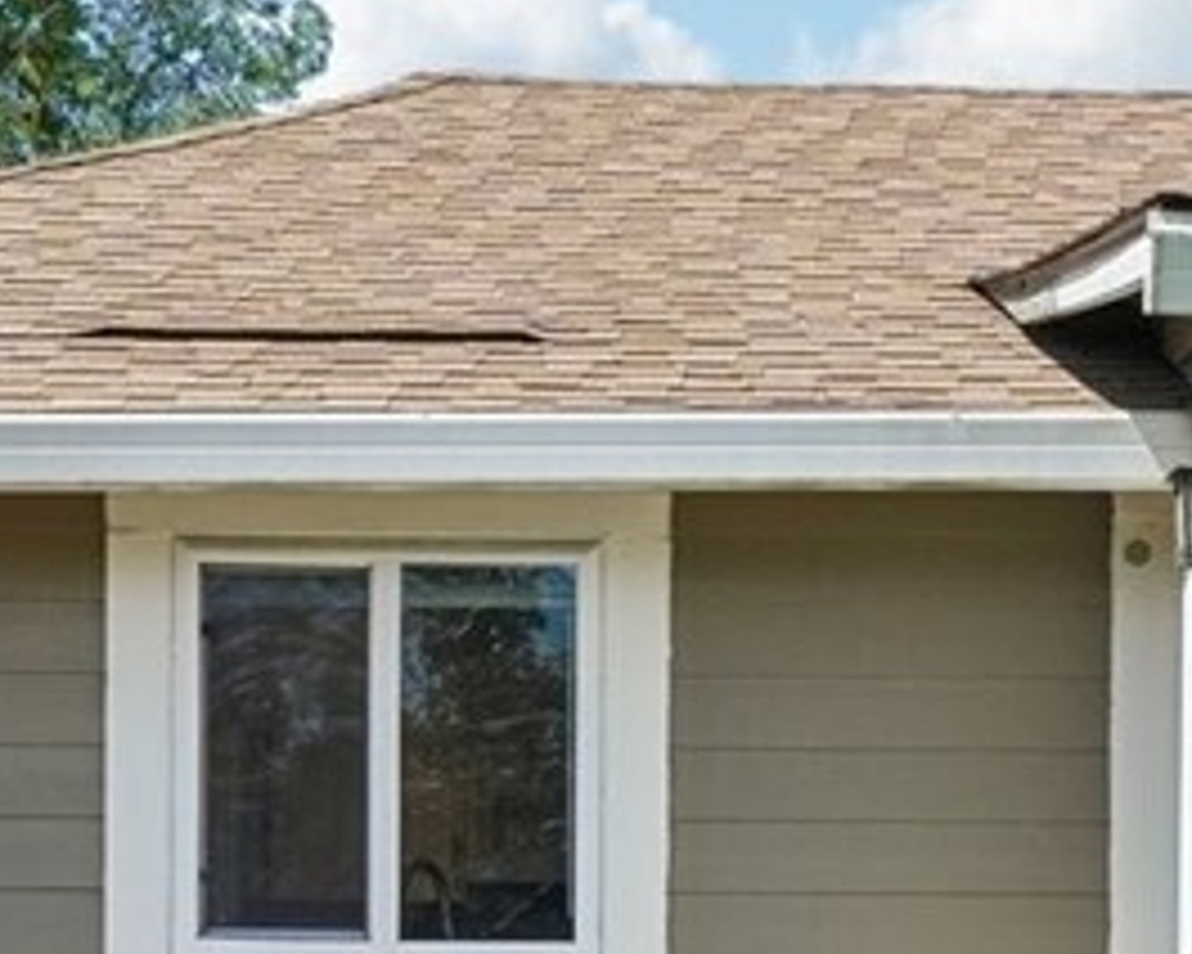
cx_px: 951
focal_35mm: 114
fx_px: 4022
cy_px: 1127
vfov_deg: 13.2
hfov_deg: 16.7
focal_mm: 19
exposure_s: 1/1000
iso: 400
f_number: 8
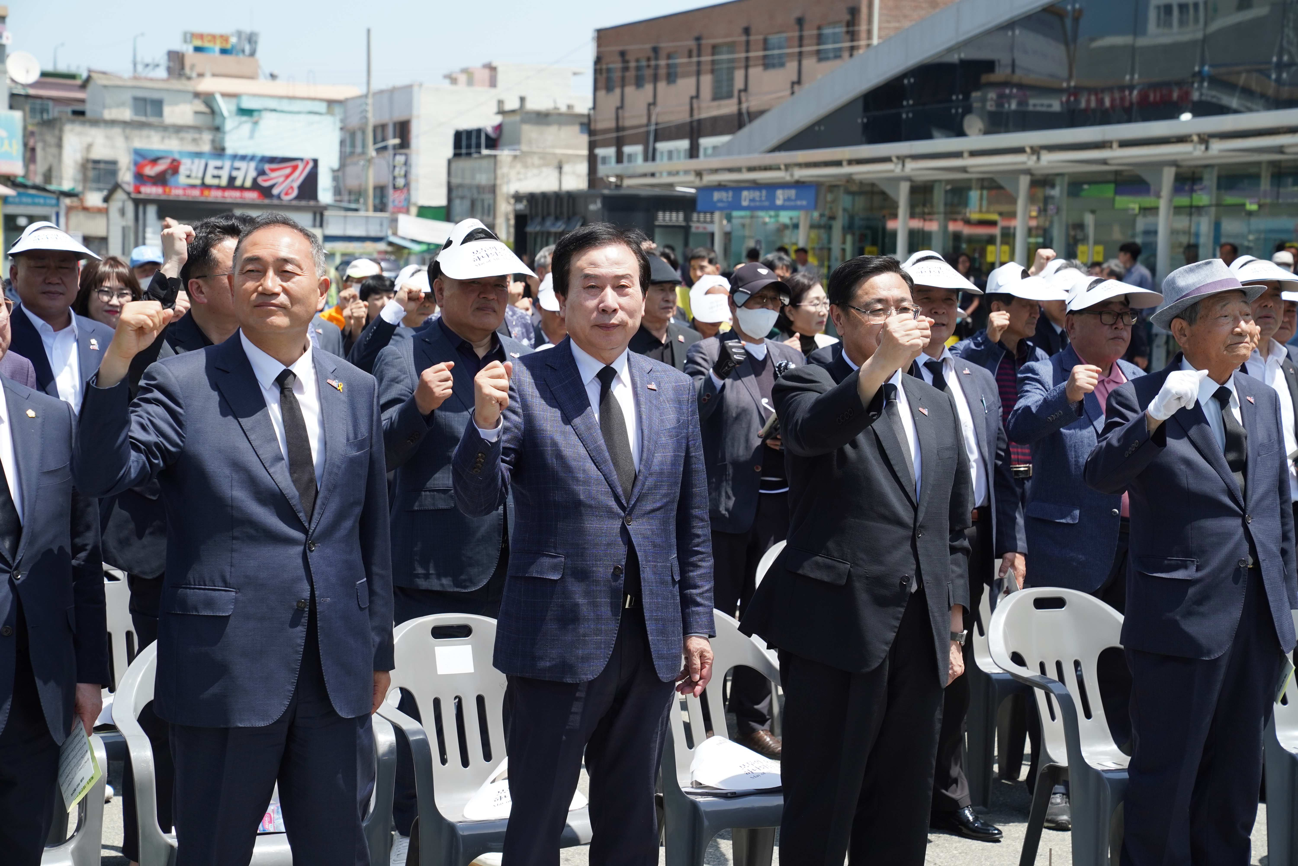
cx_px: 649
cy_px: 433
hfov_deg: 28.8
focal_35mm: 70
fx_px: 2524
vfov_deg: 19.5
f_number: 5.6
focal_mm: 70
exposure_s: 1/800
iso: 320
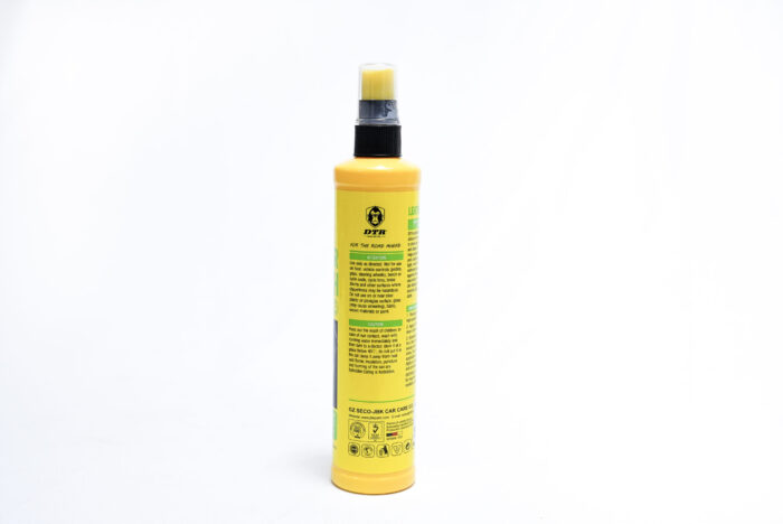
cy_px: 262
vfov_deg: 28.7
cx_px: 392
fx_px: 1023
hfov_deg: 41.9
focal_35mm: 47
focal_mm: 47
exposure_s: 1/250
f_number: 8
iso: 3200
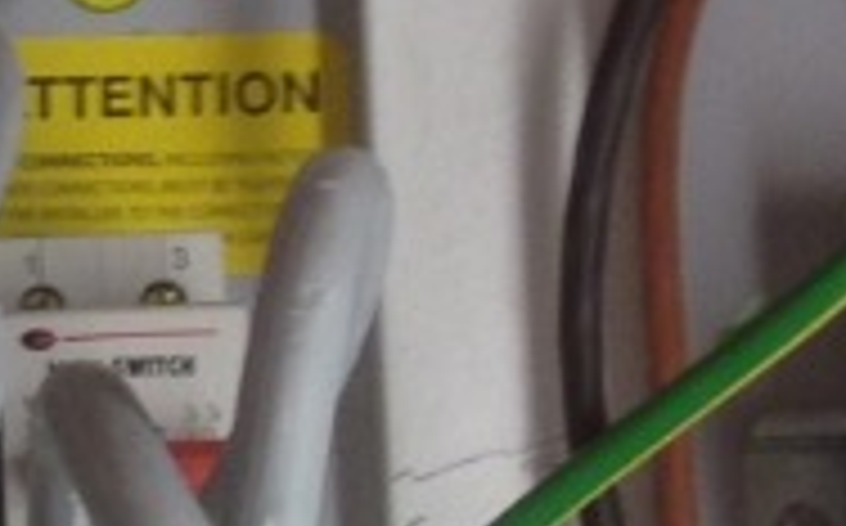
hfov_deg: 8.3
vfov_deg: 5.5
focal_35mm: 237
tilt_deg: +10.1
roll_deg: +0.1
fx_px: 5458
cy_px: 751
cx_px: -1058
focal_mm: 4.28
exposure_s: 1/50
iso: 64
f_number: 2.4
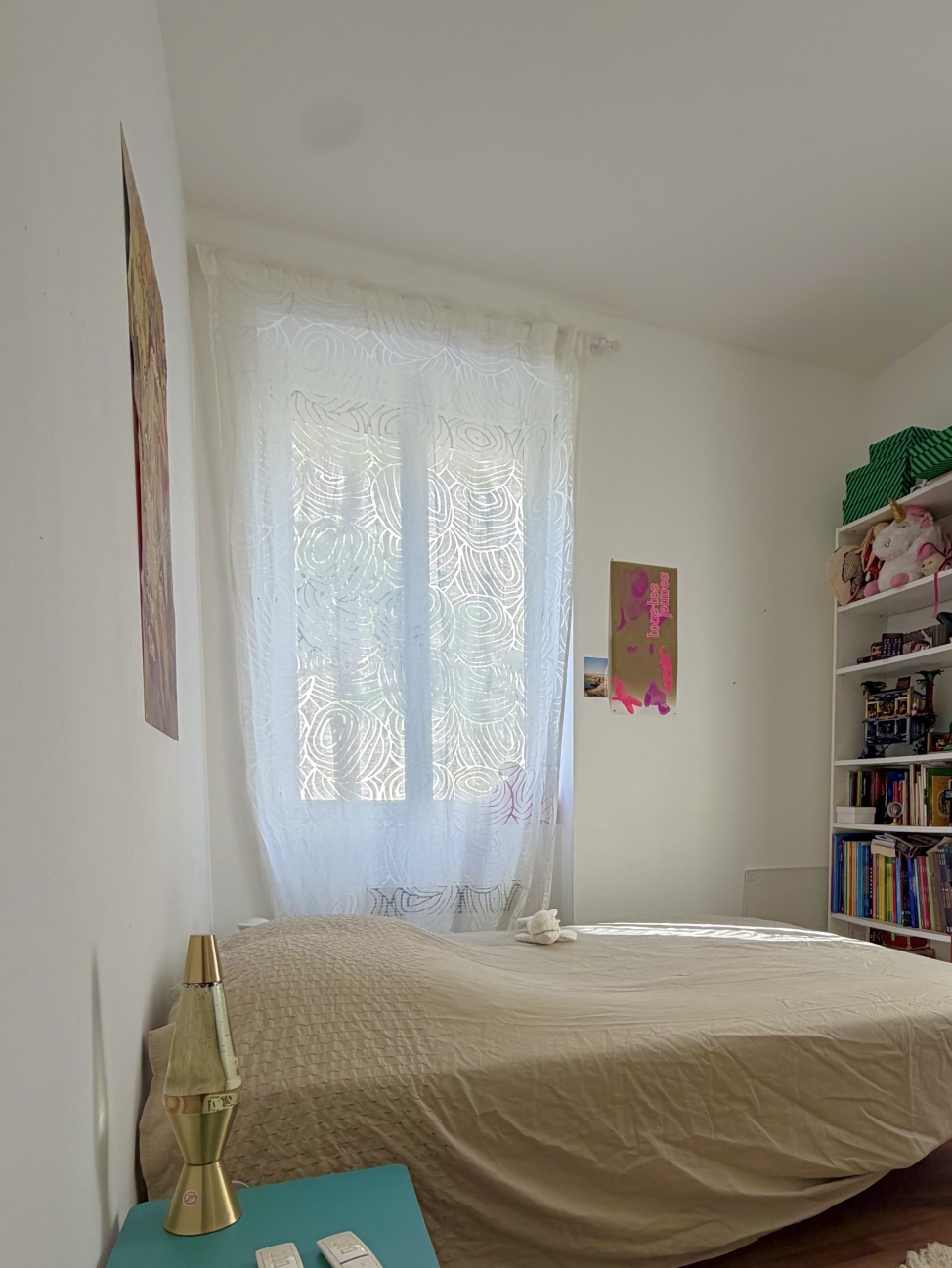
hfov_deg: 58.0
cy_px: 867
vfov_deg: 71.3
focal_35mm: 23
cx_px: 607
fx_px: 843
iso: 64
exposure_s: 1/166
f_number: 2.2
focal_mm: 2.22
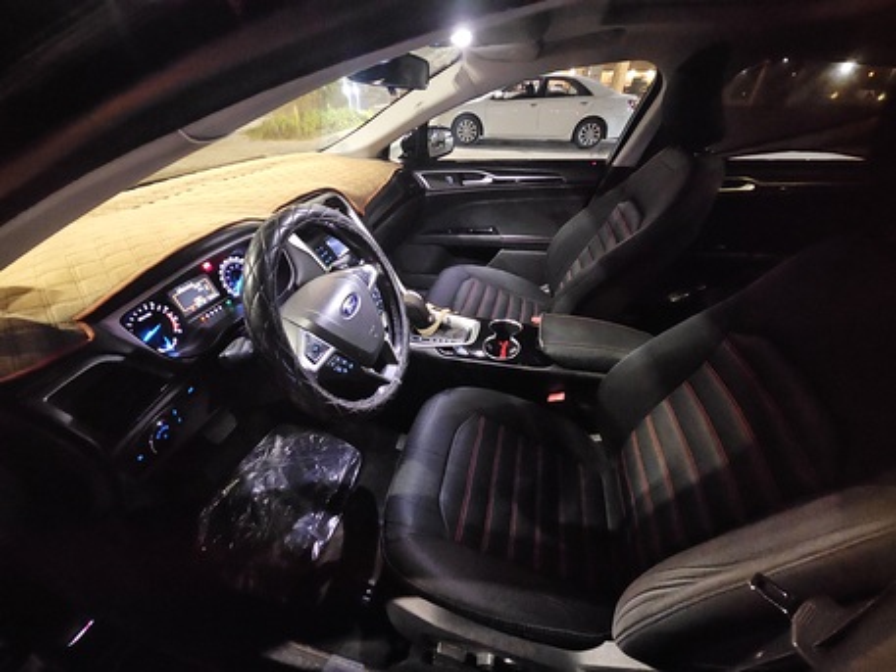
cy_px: 336
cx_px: 448
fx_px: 337
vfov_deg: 89.9
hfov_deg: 106.2
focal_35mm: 13
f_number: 2.2
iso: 3200
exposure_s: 1/24
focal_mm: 2.2
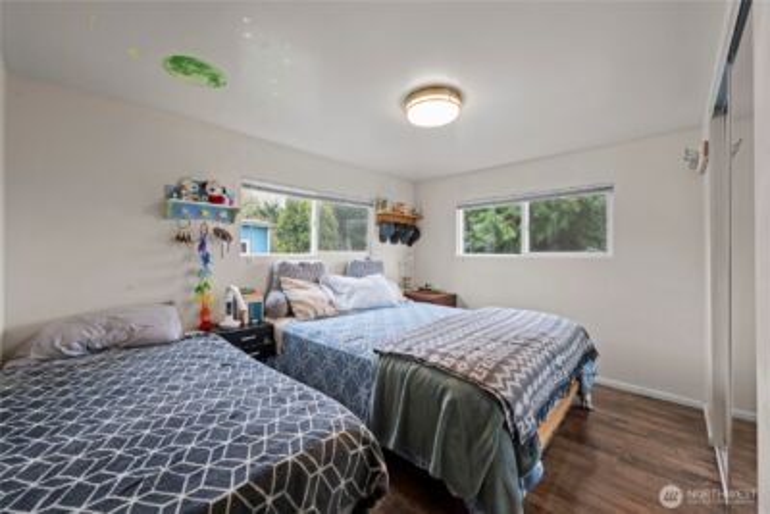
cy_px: 257
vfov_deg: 81.3
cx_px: 385
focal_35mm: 14
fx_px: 300
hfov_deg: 104.2
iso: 200
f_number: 8
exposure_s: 1/3
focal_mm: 14
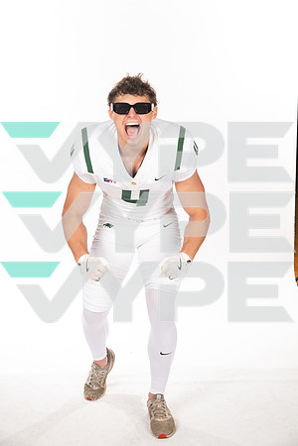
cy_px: 223
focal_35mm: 58
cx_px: 149
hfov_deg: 23.4
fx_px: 720
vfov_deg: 34.5
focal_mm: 58
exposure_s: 1/400
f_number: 8
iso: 640
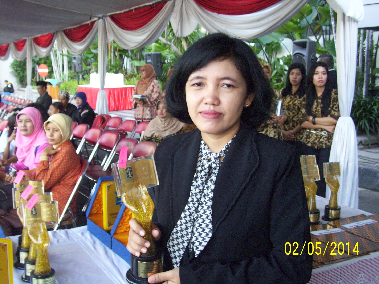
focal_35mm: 42
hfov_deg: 44.8
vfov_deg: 34.3
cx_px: 190
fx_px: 460
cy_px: 142
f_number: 3.4
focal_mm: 7.1
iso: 200
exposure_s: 1/60
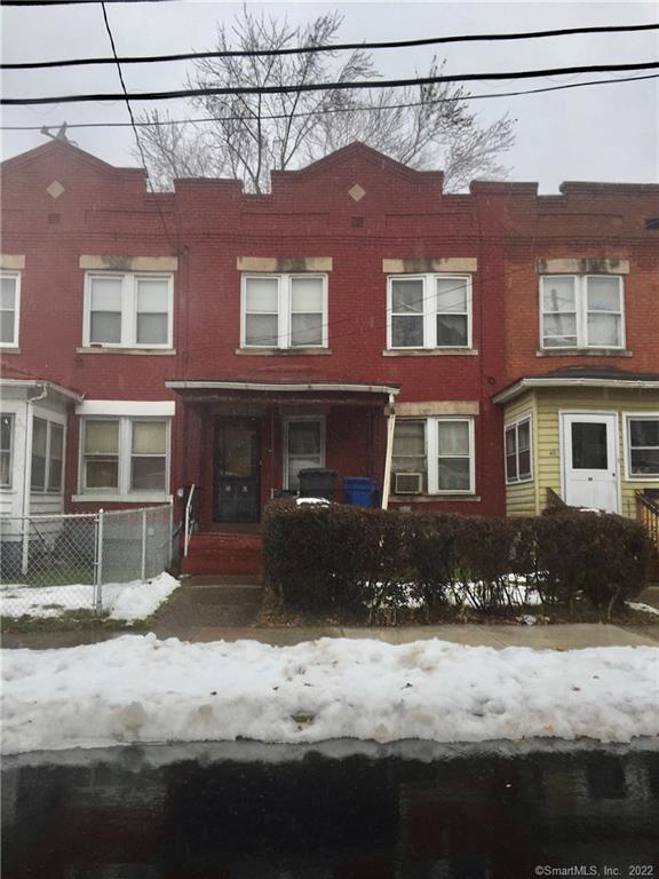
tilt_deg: -0.1
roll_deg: +0.6
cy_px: 440
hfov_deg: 48.2
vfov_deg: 61.7
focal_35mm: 29
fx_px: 736
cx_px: 330
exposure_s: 1/455
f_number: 2.2
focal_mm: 4.15
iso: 32
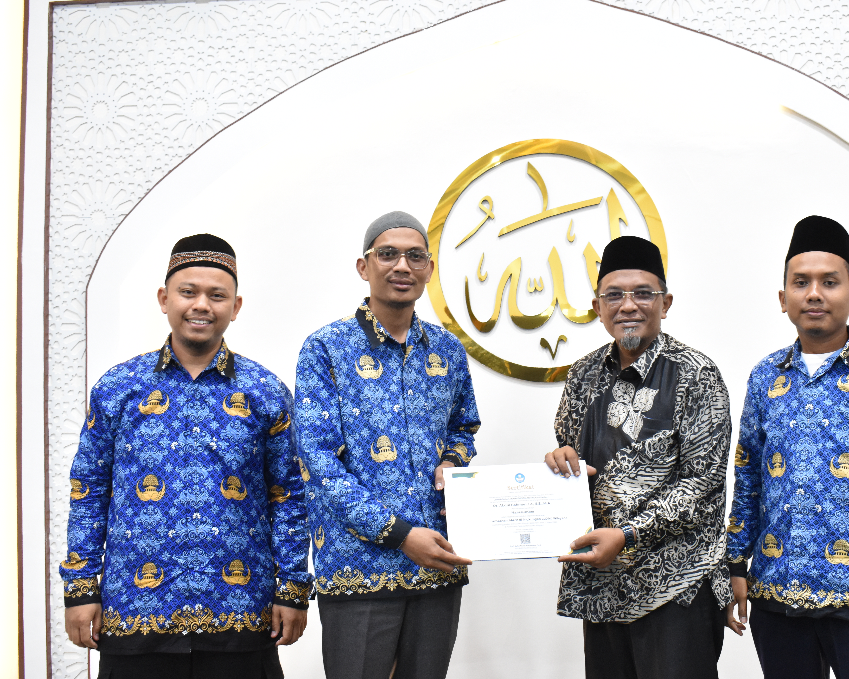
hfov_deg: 43.1
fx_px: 1070
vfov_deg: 35.2
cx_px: 510
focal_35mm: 43
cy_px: 341
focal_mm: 25
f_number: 5.6
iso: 2000
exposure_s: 1/25
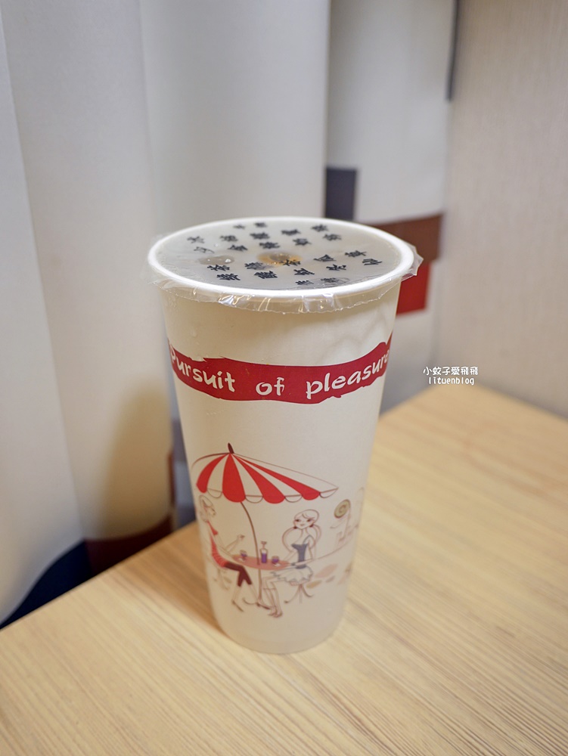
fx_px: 612
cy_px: 378
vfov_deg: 63.4
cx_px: 284
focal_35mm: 28
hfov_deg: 49.8
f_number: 2.5
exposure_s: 1/60
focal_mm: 14
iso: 200
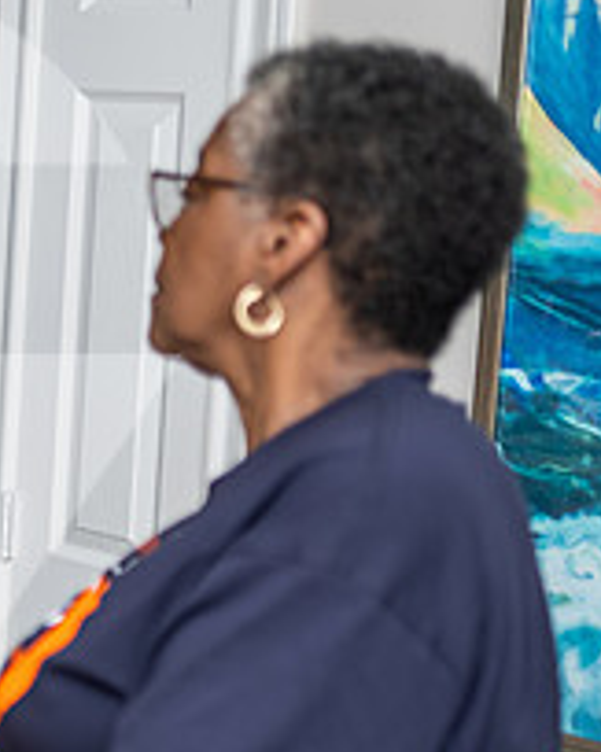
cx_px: -545
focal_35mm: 105
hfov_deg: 13.0
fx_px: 2336
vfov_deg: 18.3
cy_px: 305
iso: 50
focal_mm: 35
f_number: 1.4
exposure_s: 1/160
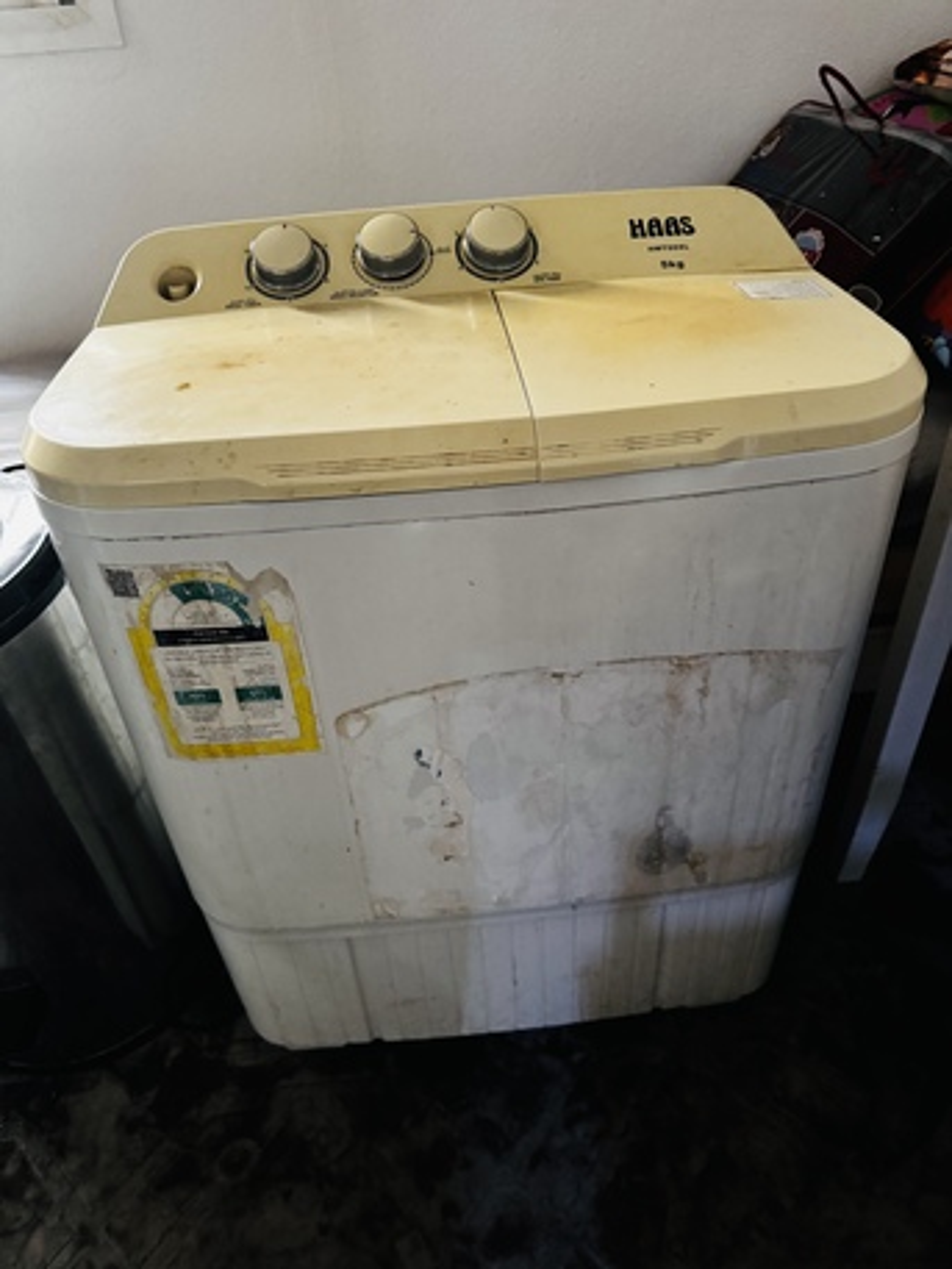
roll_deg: +3.7
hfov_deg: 56.8
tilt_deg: -35.5
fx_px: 880
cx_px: 476
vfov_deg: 71.6
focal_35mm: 24
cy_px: 634
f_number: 1.78
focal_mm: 6.76
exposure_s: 1/40
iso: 1000
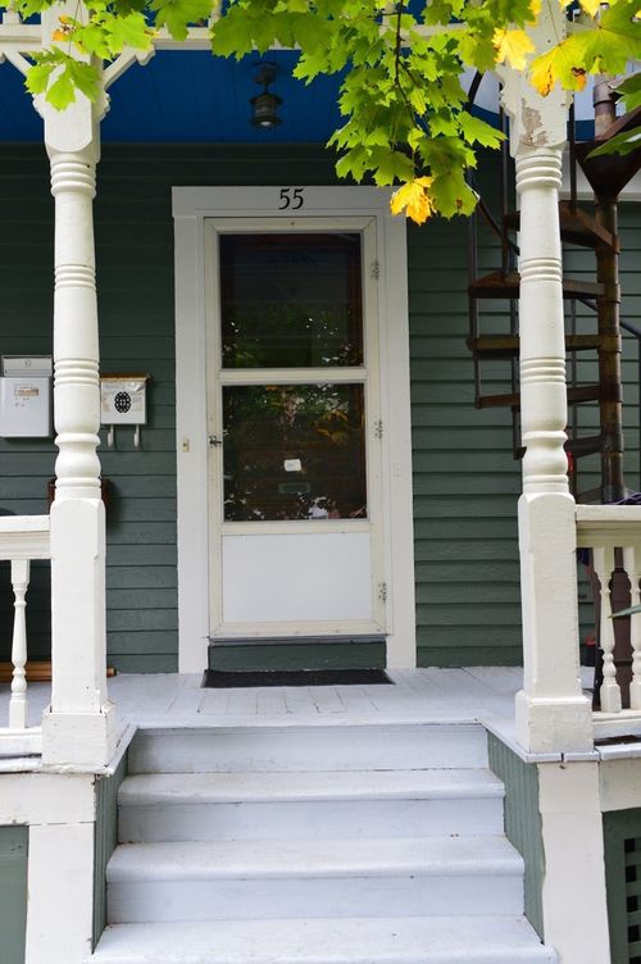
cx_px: 320
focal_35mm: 45
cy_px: 482
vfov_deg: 43.6
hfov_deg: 29.8
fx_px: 1204
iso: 640
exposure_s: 1/60
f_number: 8
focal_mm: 30
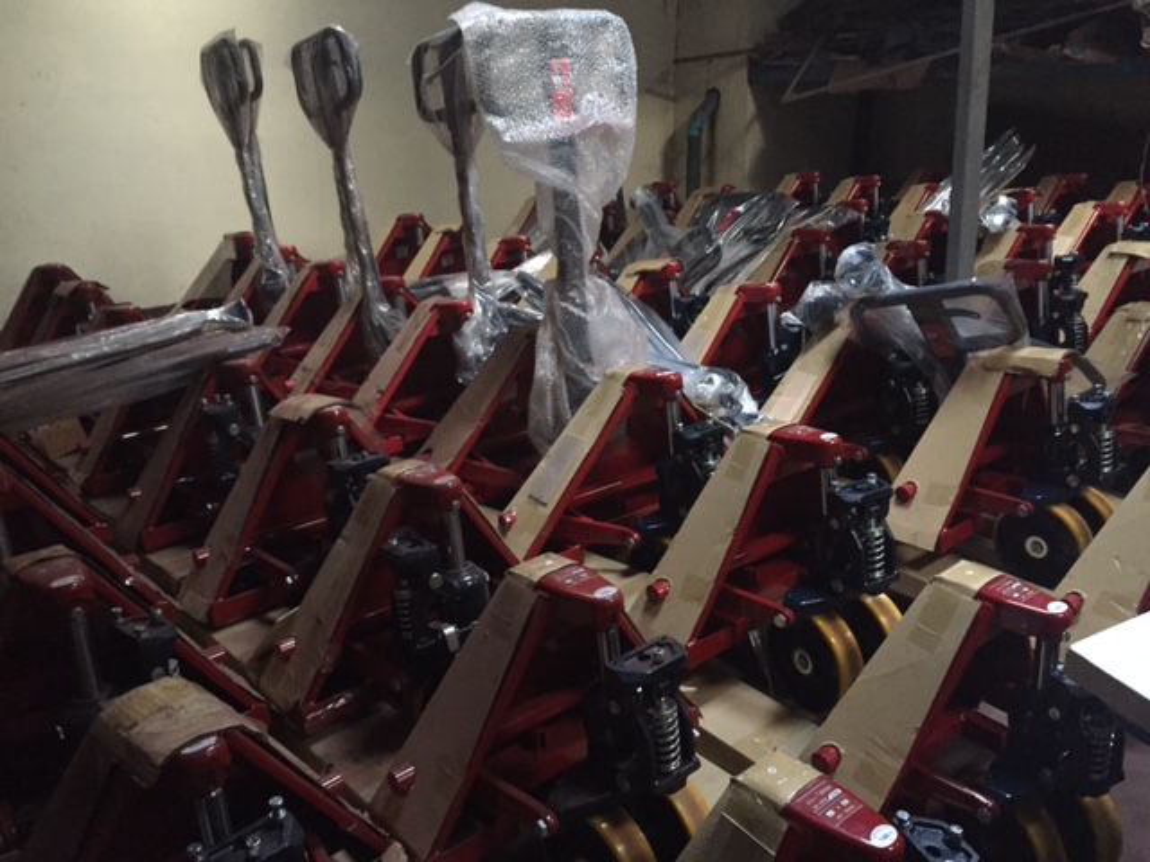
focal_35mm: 29
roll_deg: +2.8
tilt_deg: -21.4
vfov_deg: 48.2
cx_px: 575
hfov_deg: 61.7
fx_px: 963
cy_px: 431
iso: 640
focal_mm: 4.15
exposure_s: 1/15
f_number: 2.2
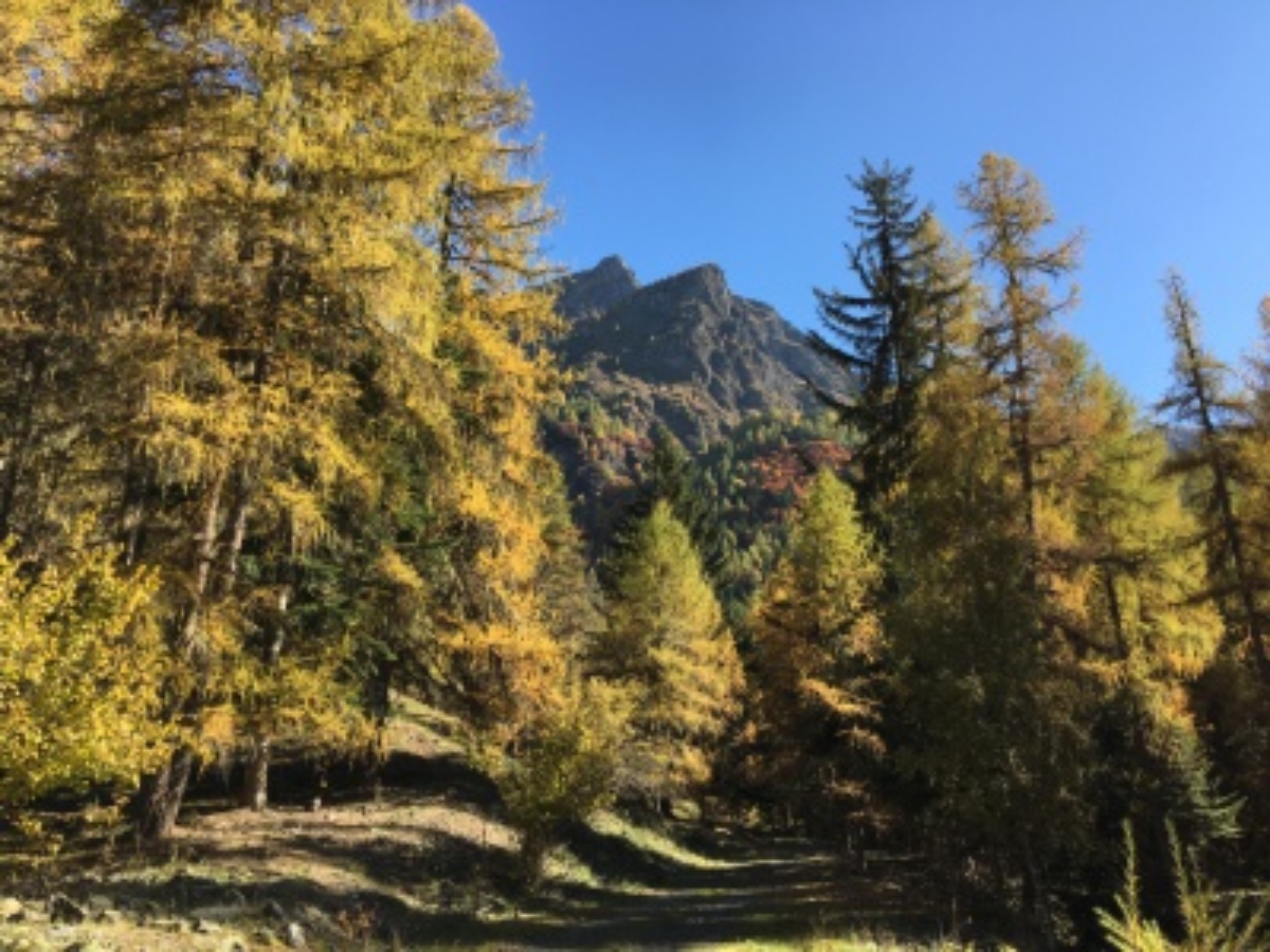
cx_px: 635
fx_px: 1064
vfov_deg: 48.2
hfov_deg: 61.7
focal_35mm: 29
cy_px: 476
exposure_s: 1/625
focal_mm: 4.15
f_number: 2.2
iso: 25
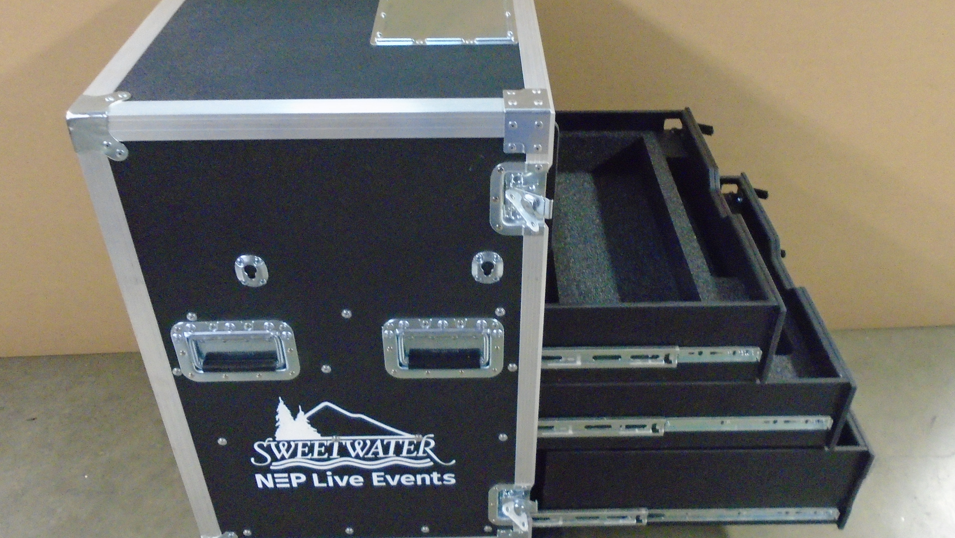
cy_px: 250
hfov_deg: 61.0
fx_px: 810
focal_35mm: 32
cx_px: 490
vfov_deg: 36.7
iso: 800
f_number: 3.2
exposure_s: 1/10
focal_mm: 4.6
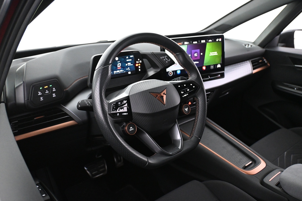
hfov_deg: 59.5
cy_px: 100
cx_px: 151
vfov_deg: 41.7
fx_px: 264
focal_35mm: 32
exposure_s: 1/40
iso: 4000
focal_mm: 21
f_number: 4
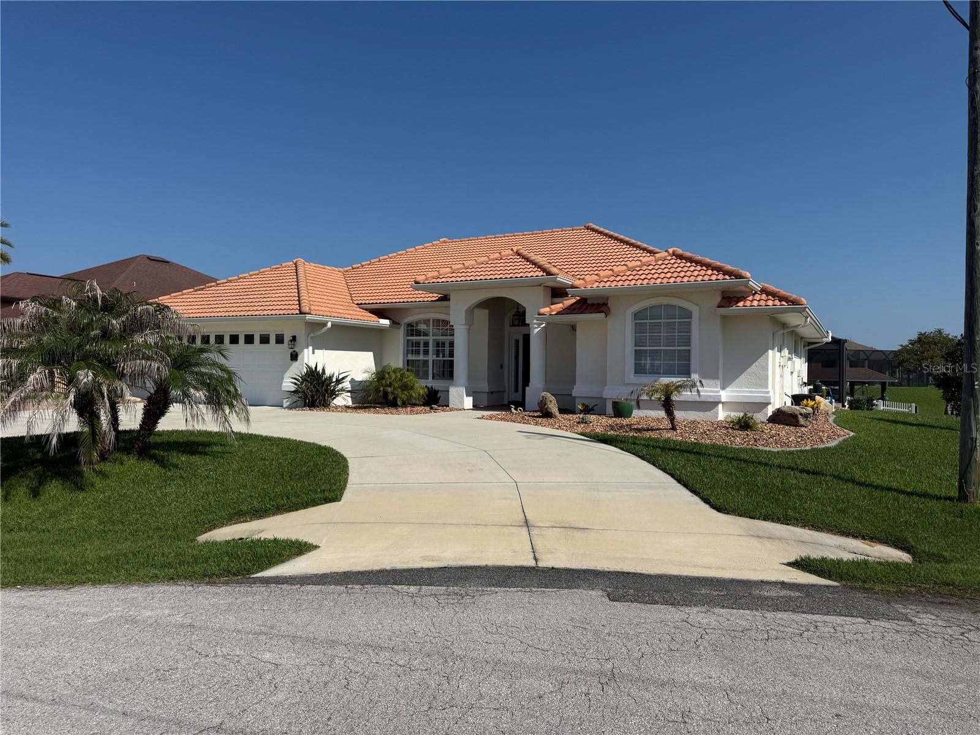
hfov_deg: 71.6
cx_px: 490
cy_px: 368
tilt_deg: +0.4
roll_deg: -0.8
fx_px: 679
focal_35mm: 24
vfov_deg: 56.8
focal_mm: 6.76
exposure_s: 1/9091
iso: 80
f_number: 1.78
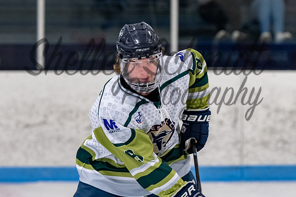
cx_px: 140
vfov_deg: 3.7
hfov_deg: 5.5
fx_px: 3056
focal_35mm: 372
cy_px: 74
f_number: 3.2
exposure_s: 1/800
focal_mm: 155
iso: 2000
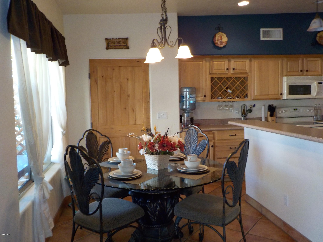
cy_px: 121
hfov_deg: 60.0
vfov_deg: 46.8
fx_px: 280
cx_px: 162
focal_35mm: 30
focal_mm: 4.1
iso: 280
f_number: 3.3
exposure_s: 1/30
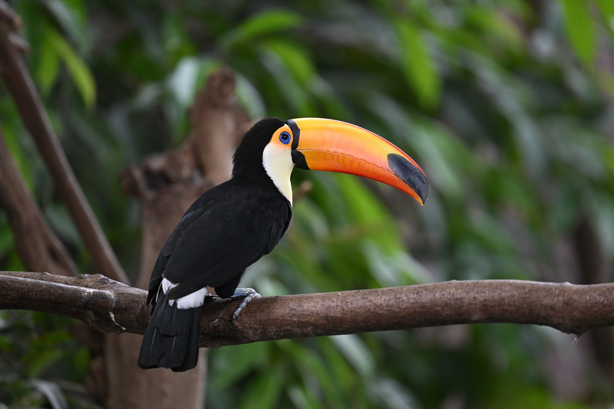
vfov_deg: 2.3
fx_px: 10231
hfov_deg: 3.4
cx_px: 307
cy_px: 204
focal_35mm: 600
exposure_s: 1/800
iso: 1600
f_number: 4
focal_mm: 600
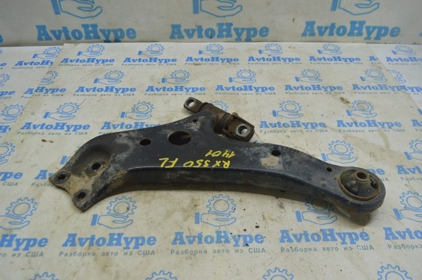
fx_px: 351
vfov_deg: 43.5
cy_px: 140
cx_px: 211
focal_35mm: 30
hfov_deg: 62.0
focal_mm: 20
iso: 400
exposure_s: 1/40
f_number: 5.6
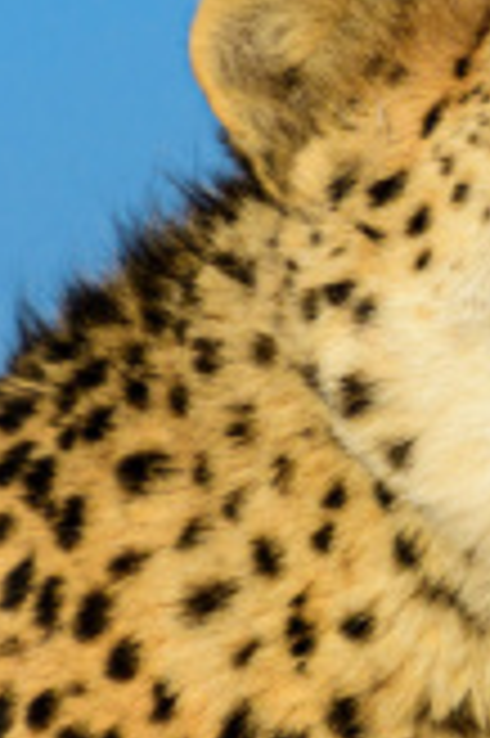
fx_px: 25266
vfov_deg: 1.7
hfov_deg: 1.1
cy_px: 346
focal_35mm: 1235
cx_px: 427
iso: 400
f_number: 5.6
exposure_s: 1/2000
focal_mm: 300
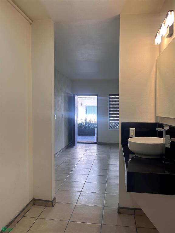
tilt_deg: -0.9
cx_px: 88
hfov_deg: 53.1
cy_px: 116
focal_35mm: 26
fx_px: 175
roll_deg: -0.4
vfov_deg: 67.3
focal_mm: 5.1
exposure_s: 1/120
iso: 80
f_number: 1.6
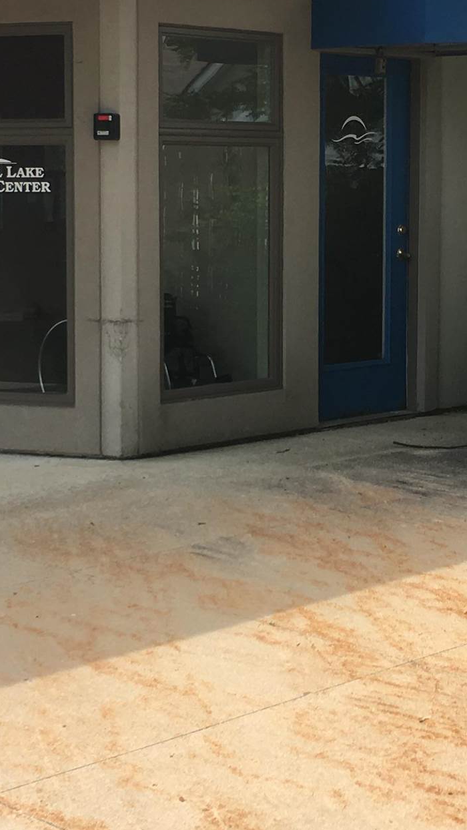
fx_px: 1717
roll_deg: -0.4
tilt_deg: -3.8
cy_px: 320
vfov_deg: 27.1
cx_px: 201
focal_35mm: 78
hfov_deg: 15.5
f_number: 2.2
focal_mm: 4.15
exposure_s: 1/553
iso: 25
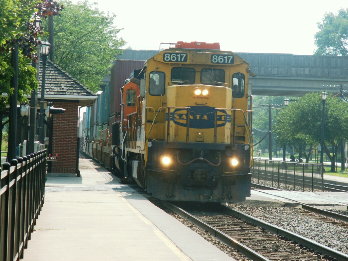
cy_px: 130
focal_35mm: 185
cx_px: 174
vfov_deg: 8.0
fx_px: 1860
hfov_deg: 10.7
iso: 50
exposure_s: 1/250
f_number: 4.5
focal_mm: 30.21
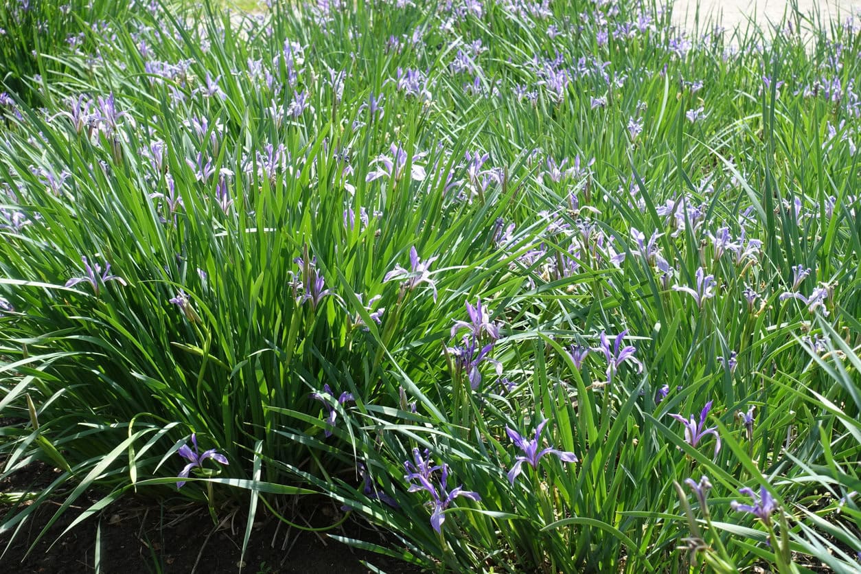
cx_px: 430
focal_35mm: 70
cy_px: 287
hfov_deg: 28.8
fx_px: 1674
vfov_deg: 19.5
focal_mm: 25.7
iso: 125
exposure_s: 1/200
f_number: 5.6
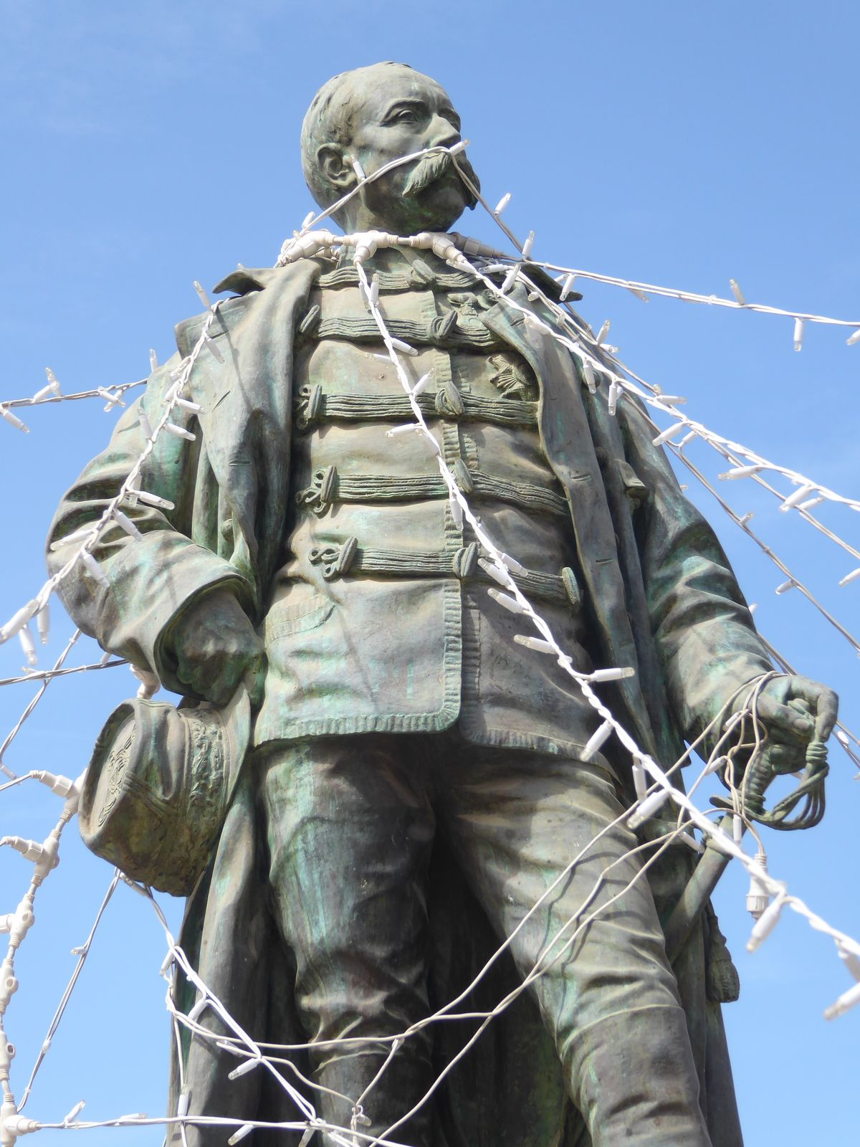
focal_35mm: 117
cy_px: 574
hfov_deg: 12.7
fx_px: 3876
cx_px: 430
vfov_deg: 16.8
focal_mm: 19
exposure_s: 1/200
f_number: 5.1
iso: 80
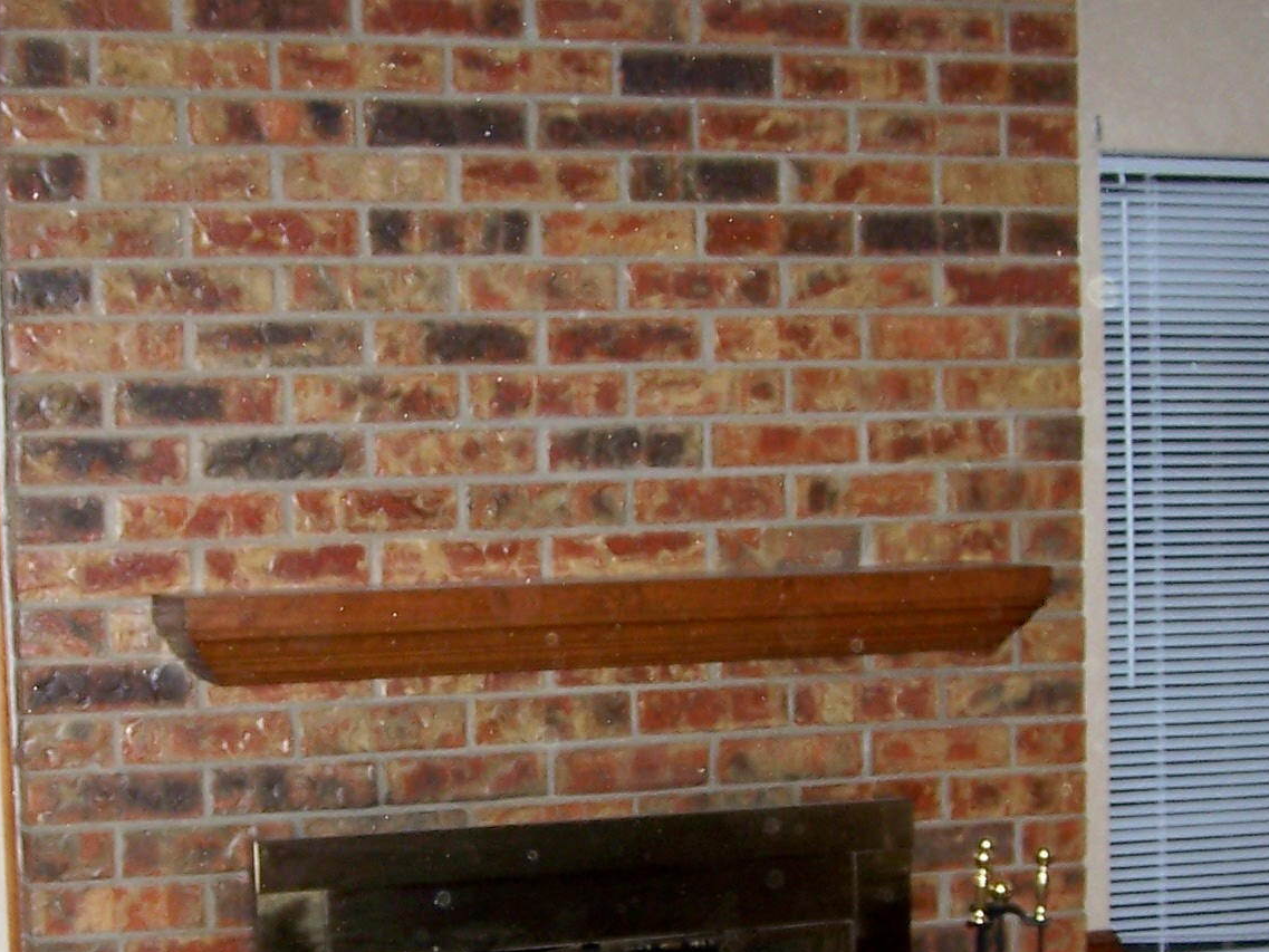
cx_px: 504
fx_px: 2823
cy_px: 768
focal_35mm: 77
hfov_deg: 25.3
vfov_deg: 18.9
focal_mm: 6.3
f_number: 2.8
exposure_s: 1/60
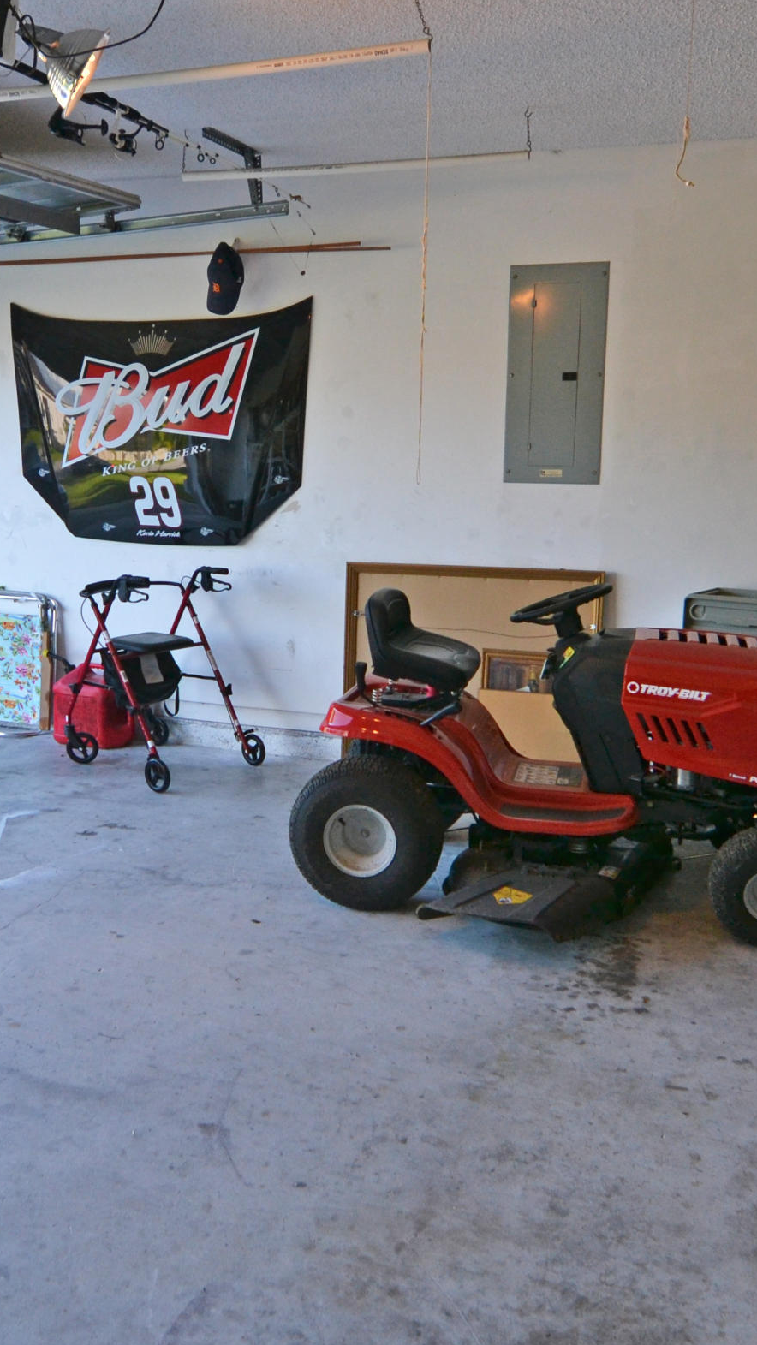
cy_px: 675
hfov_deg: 35.6
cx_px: 313
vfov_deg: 59.5
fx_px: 1177
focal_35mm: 33
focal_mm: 11
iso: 400
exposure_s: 1/80
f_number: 4.5
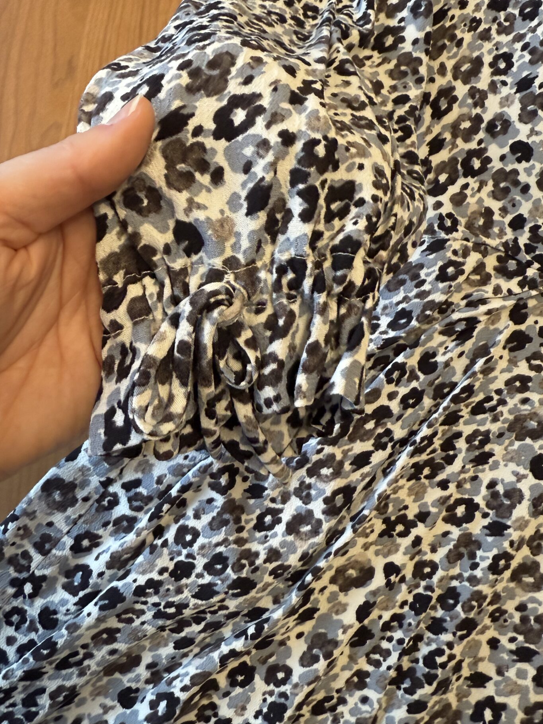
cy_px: 344
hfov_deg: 51.4
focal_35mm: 27
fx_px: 565
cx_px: 267
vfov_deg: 65.3
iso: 320
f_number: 2.2
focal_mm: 2.22
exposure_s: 1/60
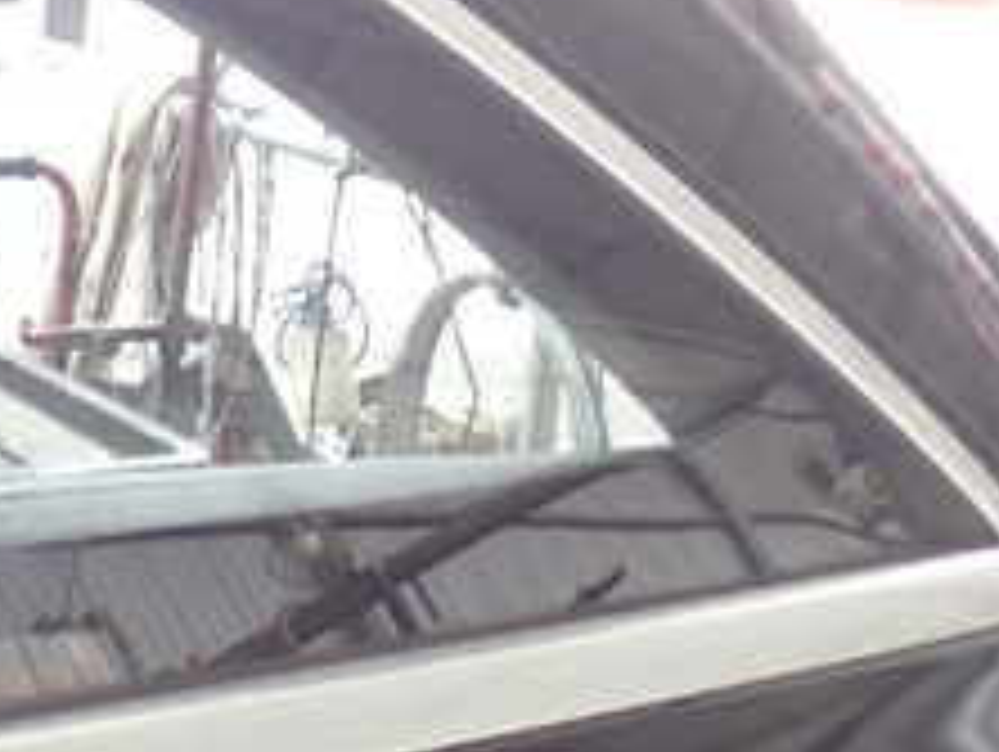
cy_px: 113
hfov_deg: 22.4
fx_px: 2340
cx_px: -162
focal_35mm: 81
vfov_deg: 18.0
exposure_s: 1/60
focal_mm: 5.4
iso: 200
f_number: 2.3
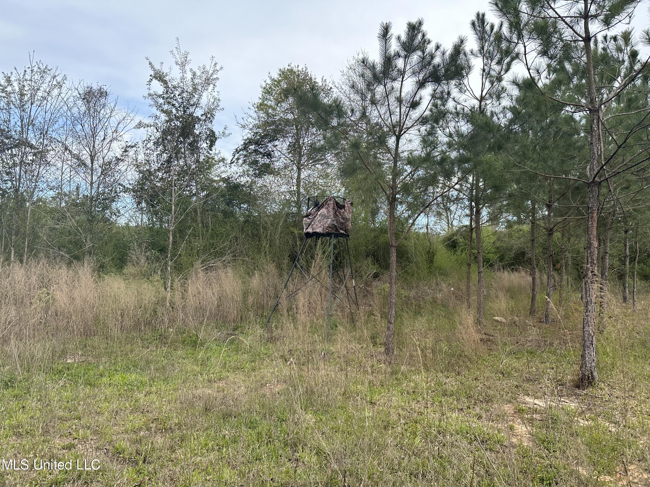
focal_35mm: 24
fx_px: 451
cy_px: 244
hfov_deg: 71.6
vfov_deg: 56.8
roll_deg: -1.9
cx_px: 325
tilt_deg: +1.8
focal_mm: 6.86
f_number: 1.78
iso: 80
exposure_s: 1/1321
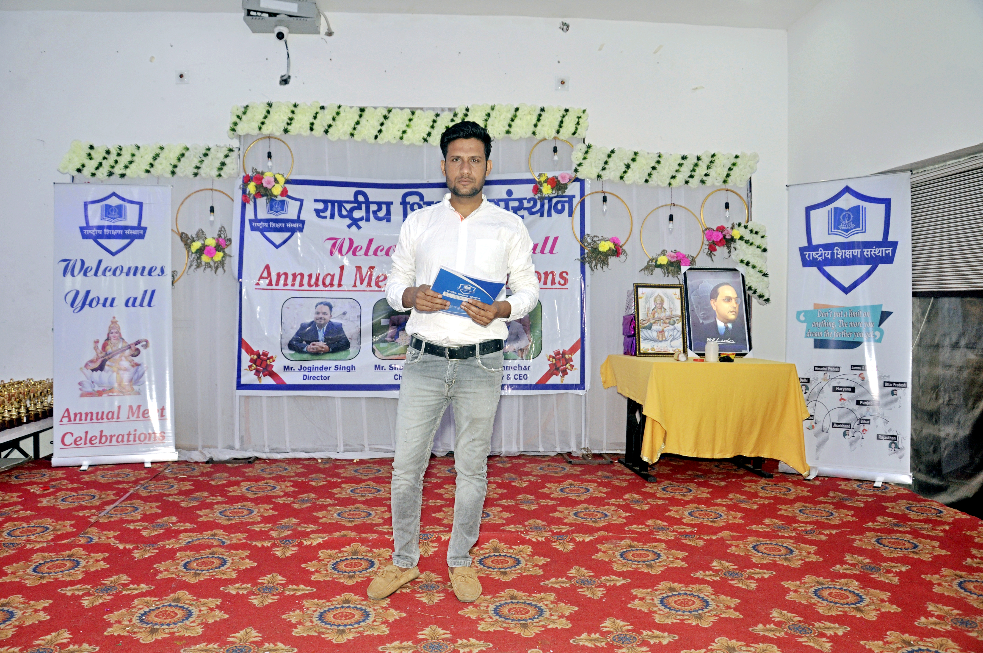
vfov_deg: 47.8
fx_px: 736
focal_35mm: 27
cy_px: 326
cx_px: 492
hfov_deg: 67.4
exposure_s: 1/125
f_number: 5.6
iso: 500
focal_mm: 18
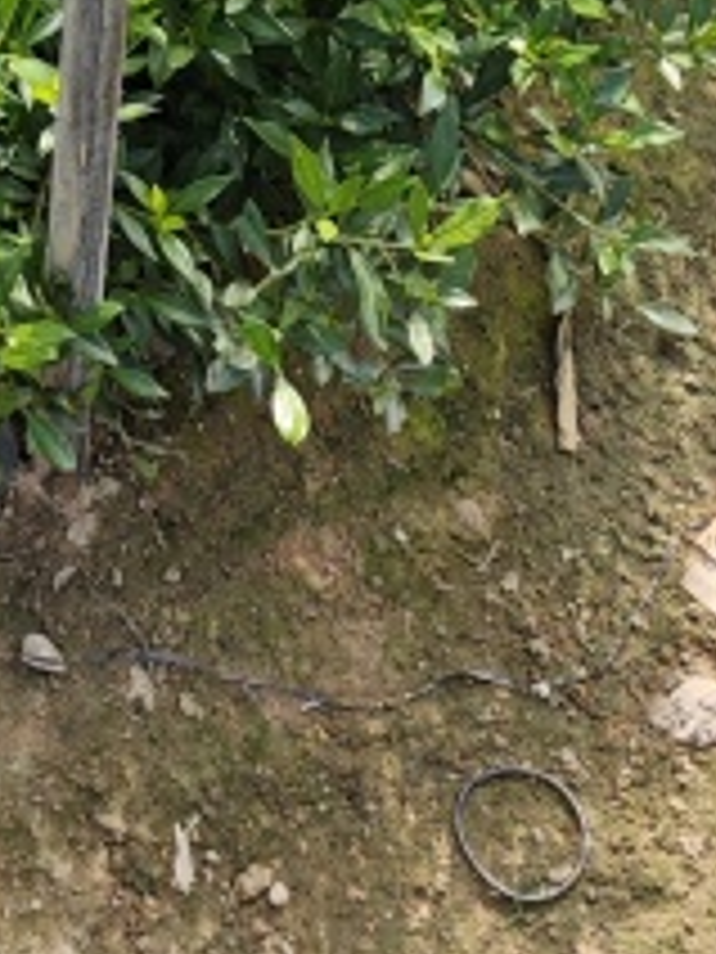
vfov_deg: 13.0
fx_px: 3199
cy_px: -1307
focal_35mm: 116
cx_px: -356
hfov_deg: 12.2
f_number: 1.6
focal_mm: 6.55
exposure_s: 1/940
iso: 50
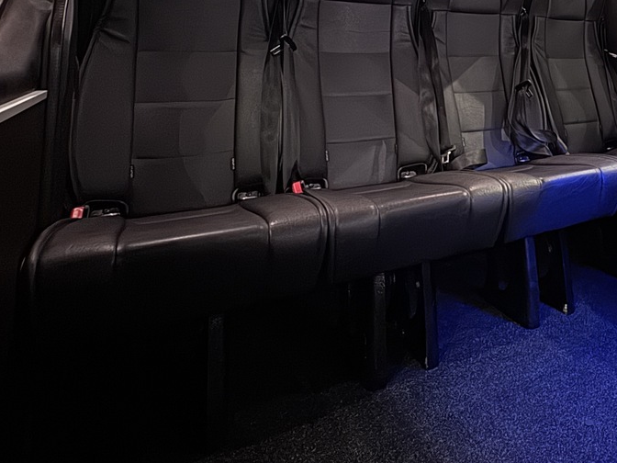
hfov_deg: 50.9
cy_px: 31
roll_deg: -0.1
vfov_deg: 42.2
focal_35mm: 30
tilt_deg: +3.2
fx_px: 535
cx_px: 587
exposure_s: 1/17
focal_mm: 2.22
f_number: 2.2
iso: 640
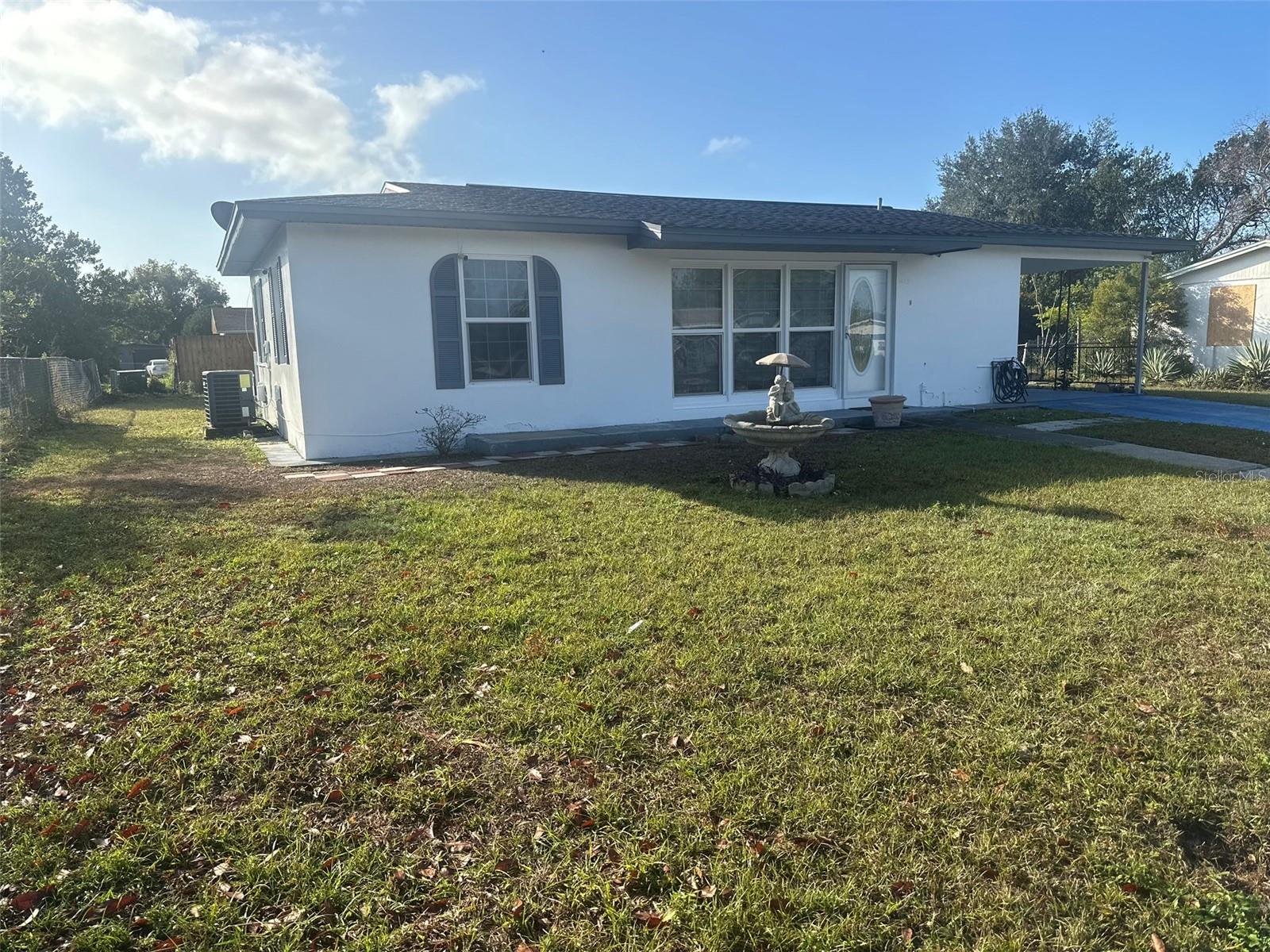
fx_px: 881
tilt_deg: -8.6
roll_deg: +1.1
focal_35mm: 24
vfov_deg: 56.8
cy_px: 476
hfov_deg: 71.6
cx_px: 635
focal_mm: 6.86
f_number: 1.78
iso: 80
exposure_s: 1/3058
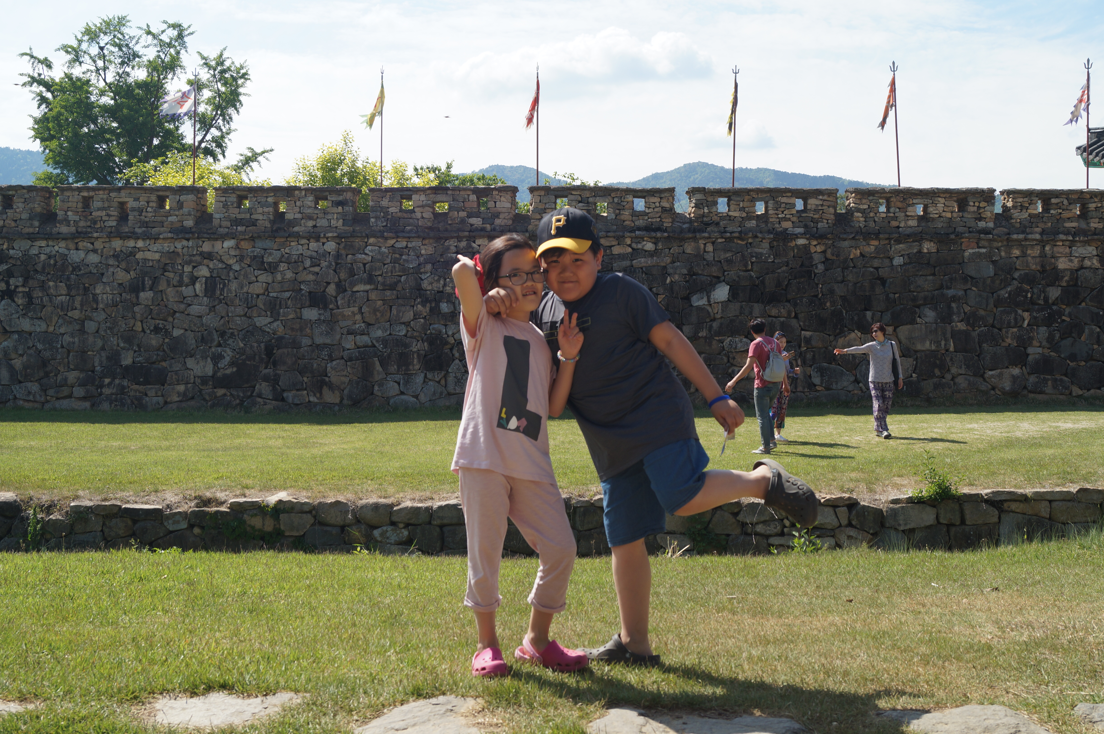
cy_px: 367
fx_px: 1195
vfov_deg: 34.1
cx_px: 552
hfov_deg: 49.6
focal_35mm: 39
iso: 100
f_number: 8
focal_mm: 26
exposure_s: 1/250
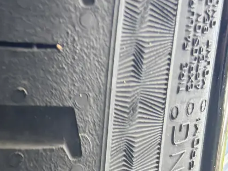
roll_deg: -15.1
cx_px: -182
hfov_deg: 14.6
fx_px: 777
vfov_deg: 11.7
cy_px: 292
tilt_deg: +0.4
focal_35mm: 118
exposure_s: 1/148
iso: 125
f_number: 1.6
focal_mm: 5.96
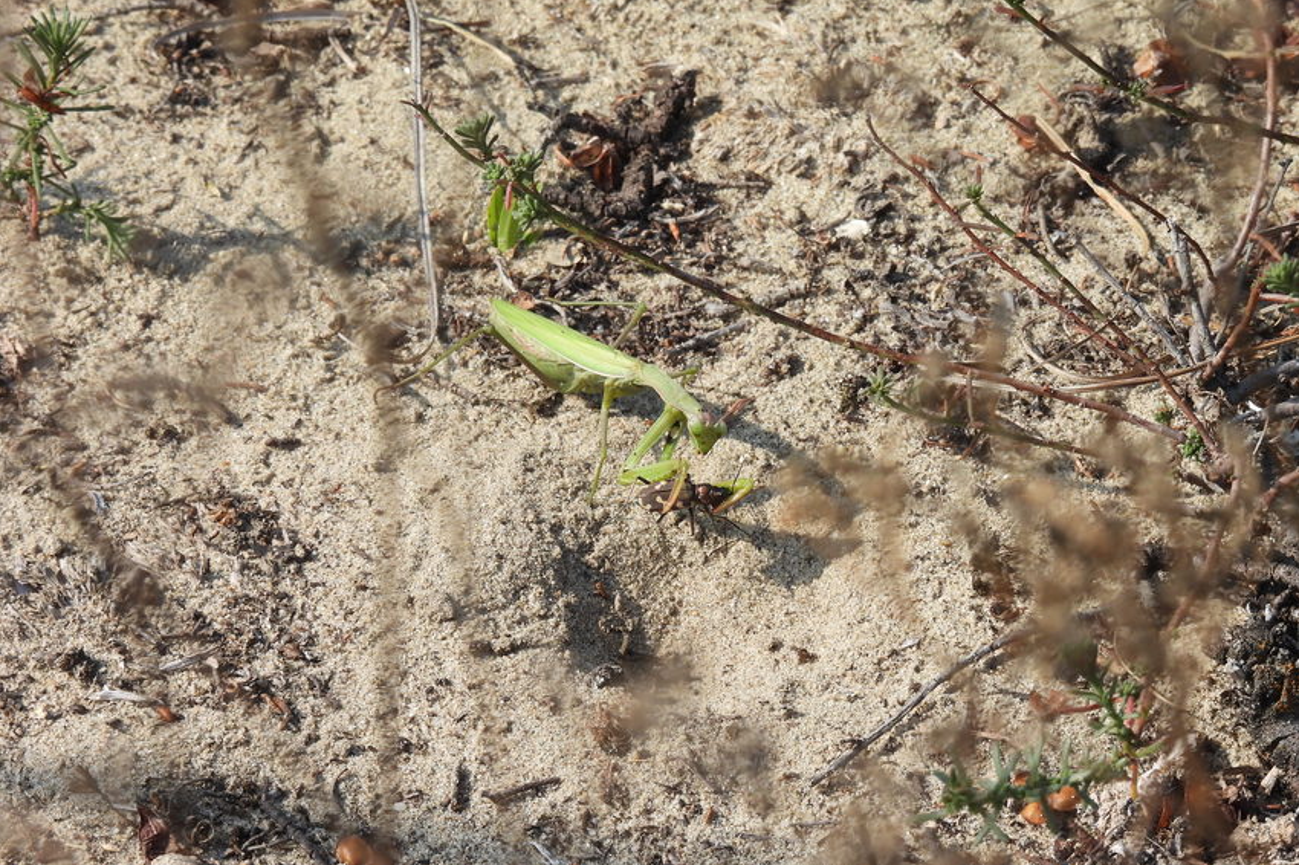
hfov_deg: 4.4
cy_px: 411
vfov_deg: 2.9
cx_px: 650
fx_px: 16952
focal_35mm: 470
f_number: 6.3
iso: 100
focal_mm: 80.3
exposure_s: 1/320
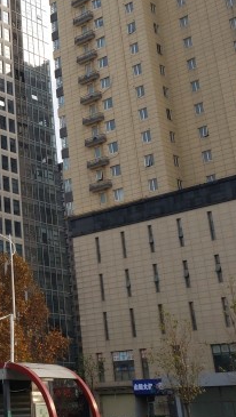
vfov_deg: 33.0
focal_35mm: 62
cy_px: 93
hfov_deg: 18.4
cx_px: -50
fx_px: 688
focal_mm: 4.3
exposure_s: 1/1595
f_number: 1.5
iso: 50
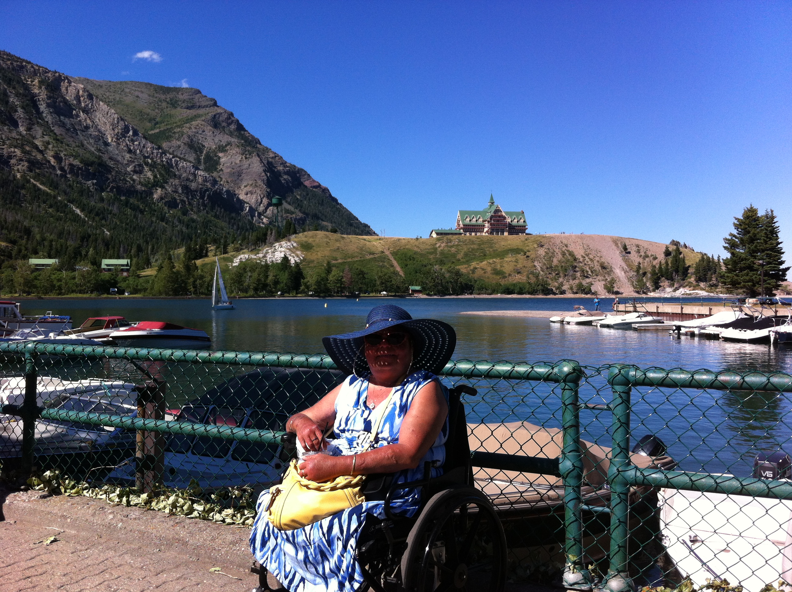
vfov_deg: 40.6
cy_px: 296
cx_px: 396
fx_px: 800
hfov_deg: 52.7
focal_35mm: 35
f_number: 2.8
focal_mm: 3.85
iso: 80
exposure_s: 1/1160
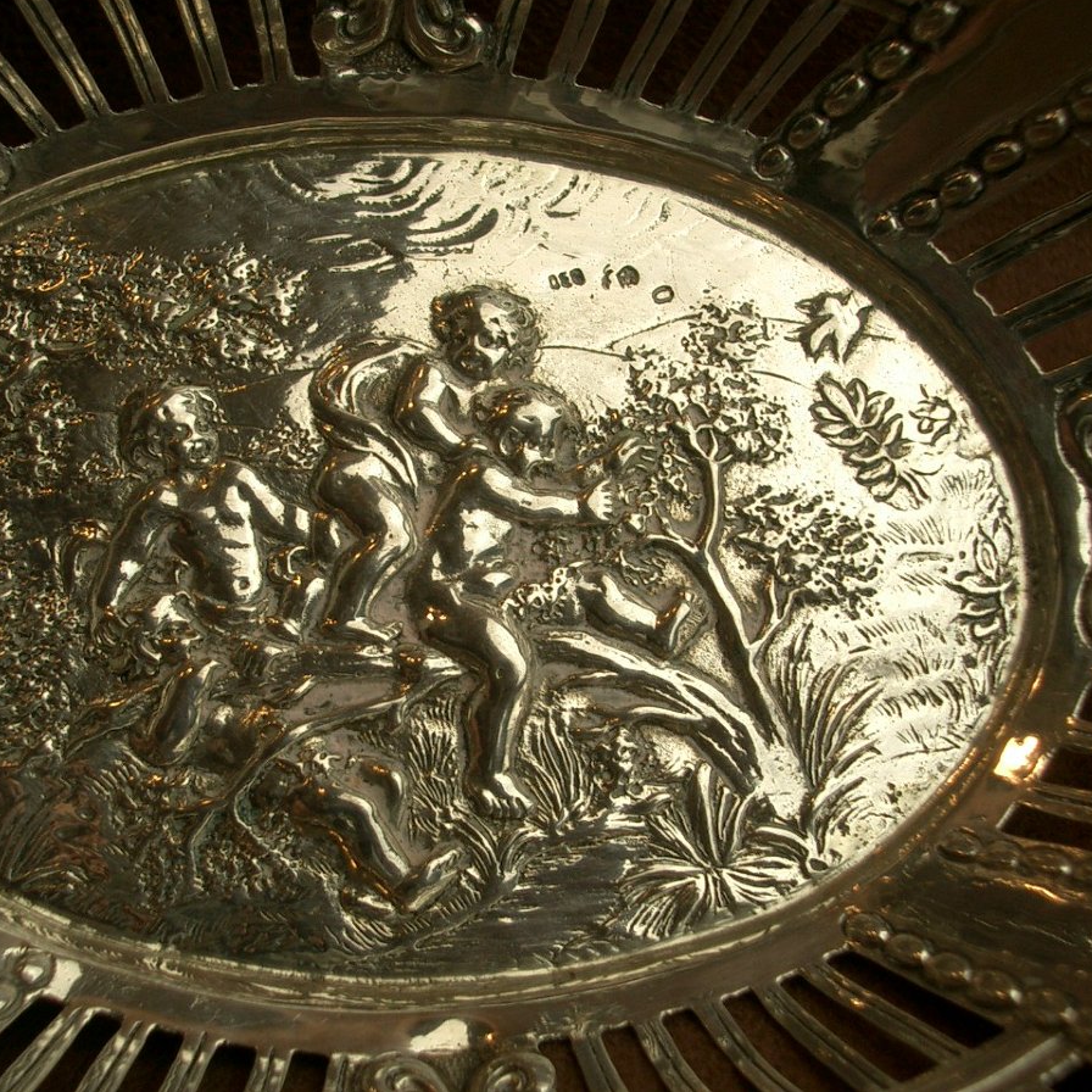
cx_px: 430
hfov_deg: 29.5
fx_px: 2070
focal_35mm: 58
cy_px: 545
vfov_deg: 29.6
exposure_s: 1/125
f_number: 3.1
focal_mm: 8.2
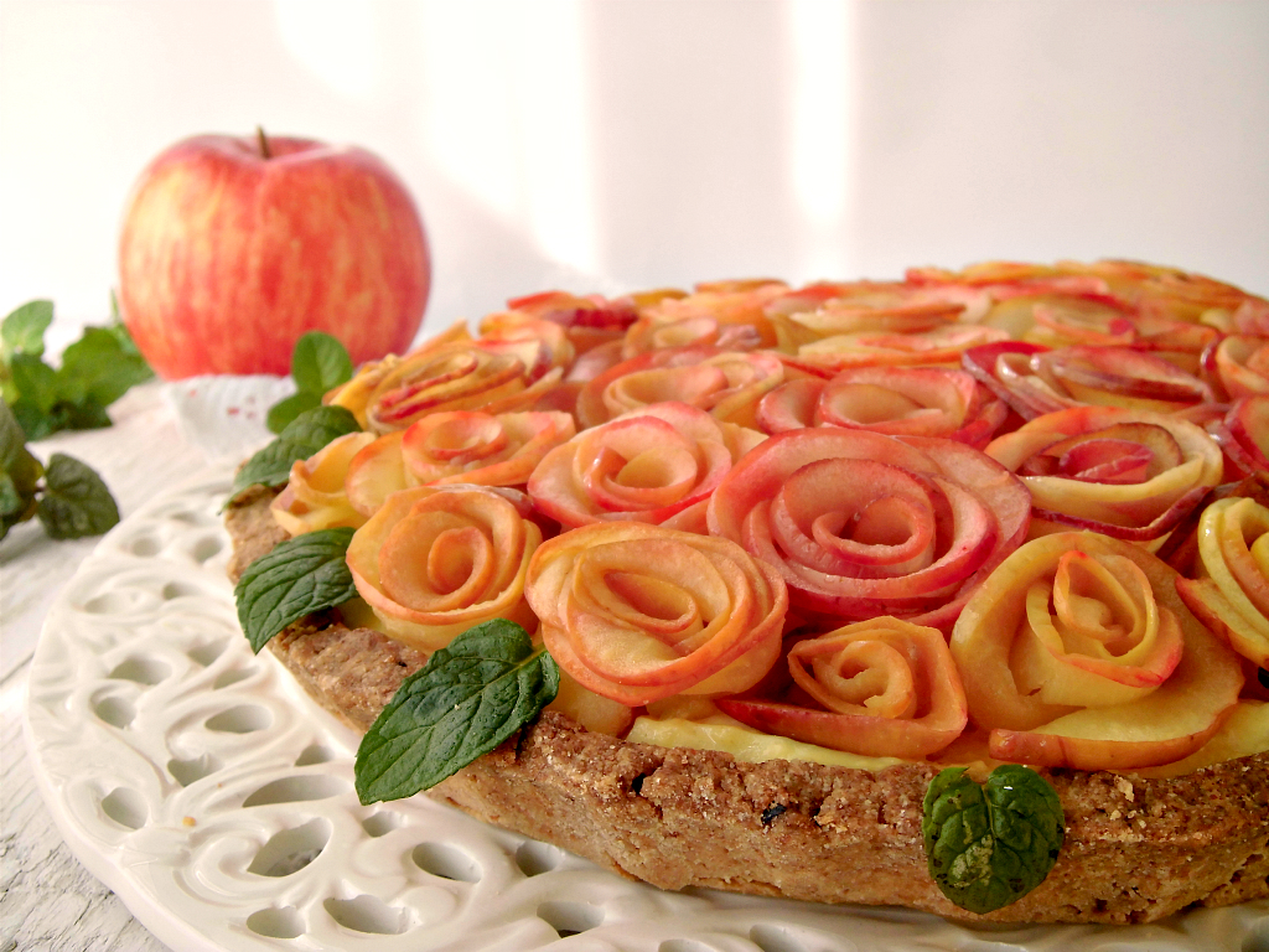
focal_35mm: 47
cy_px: 476
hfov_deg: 40.4
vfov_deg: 30.9
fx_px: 1723
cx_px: 634
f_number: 3.4
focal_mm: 8.3
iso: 100
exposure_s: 1/100
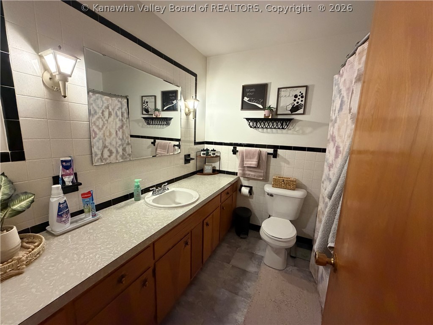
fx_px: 175
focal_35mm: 14
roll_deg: -1.9
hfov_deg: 102.1
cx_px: 216
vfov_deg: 85.7
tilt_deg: -9.0
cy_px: 162
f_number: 2.2
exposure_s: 1/60
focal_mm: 2.22
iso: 800
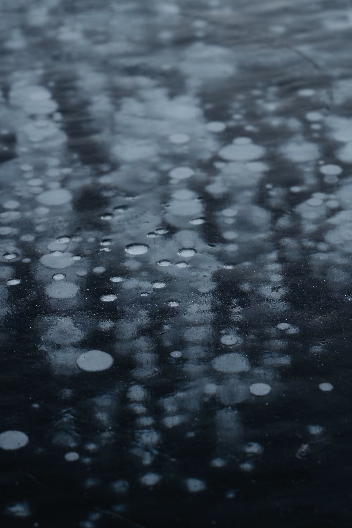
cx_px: 176
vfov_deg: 19.6
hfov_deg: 13.2
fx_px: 1525
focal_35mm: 104
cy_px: 264
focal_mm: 104
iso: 100
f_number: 7.1
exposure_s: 1/250
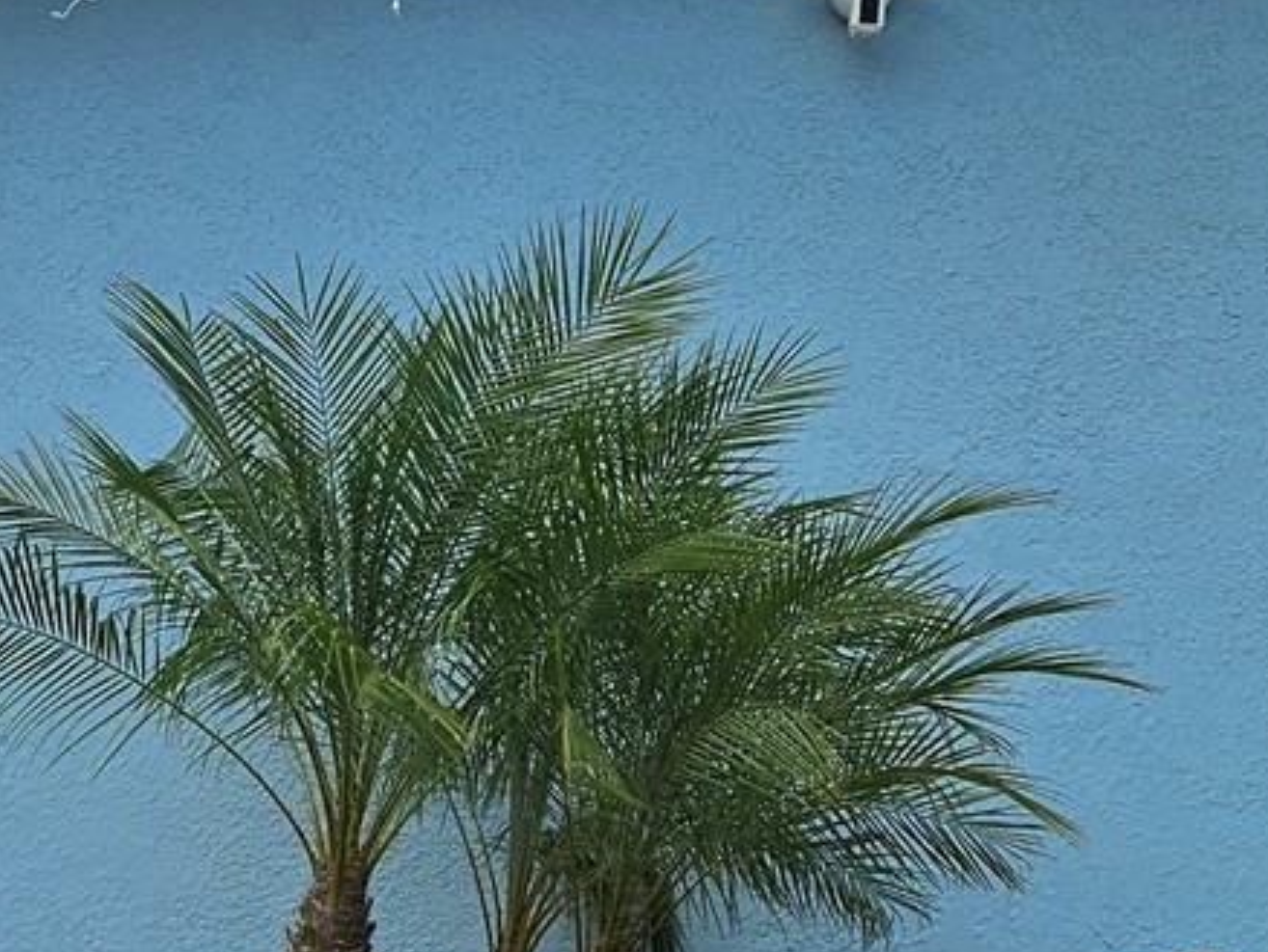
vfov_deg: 17.6
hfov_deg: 22.8
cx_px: 200
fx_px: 3079
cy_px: 454
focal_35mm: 84
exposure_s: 1/2600
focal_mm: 5.4
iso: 25
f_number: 1.8
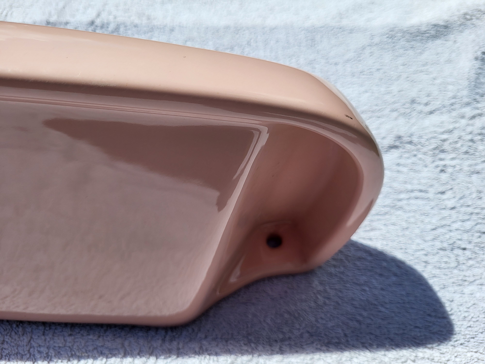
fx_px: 364
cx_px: 242
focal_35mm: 26
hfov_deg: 67.3
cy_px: 182
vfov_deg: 53.1
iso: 40
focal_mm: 5.4
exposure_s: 1/4397
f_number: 1.8
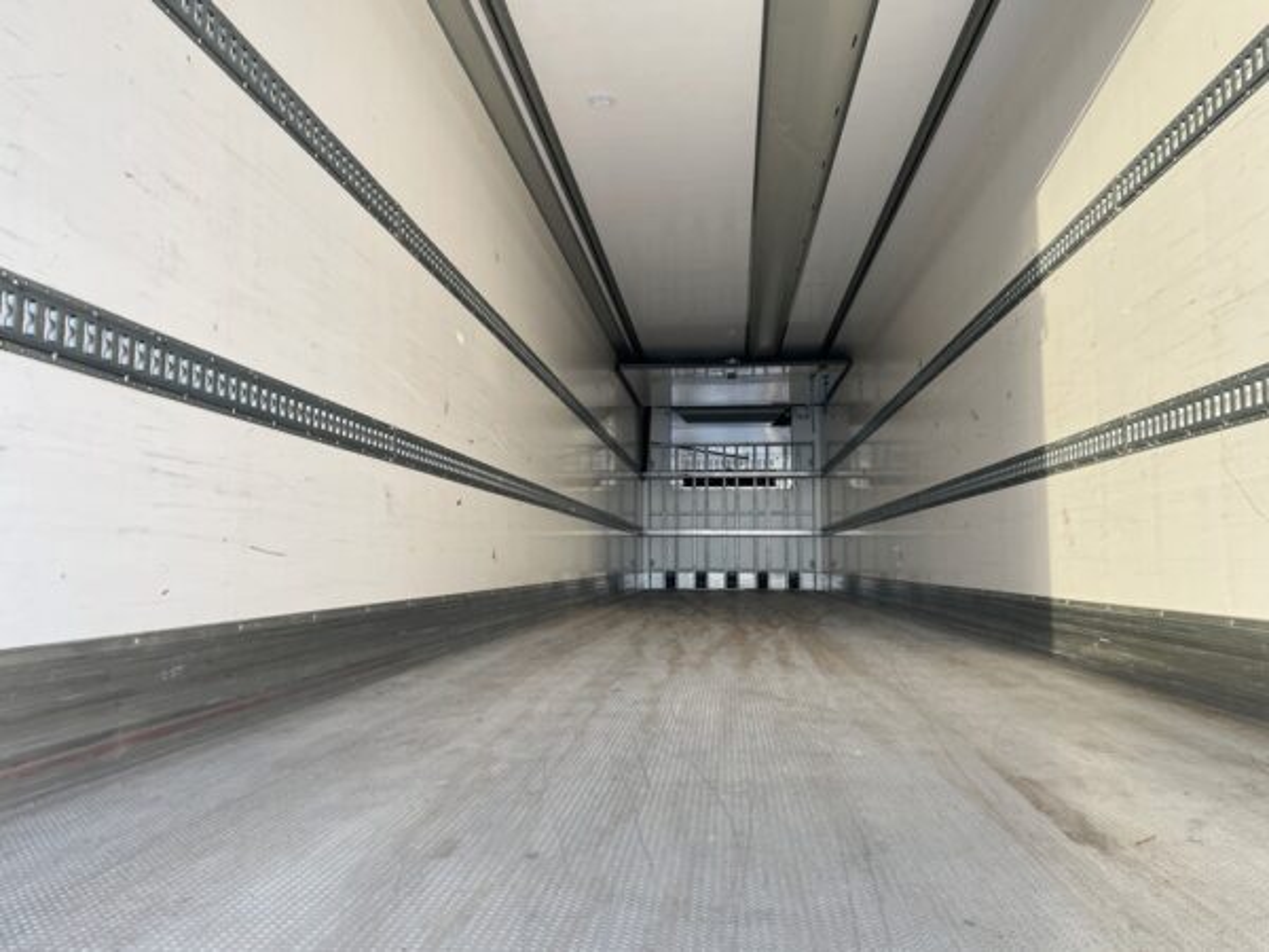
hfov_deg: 67.3
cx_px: 634
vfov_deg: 53.1
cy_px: 476
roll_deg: +1.2
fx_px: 953
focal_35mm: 26
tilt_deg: +5.5
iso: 64
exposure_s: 1/121
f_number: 1.6
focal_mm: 4.2
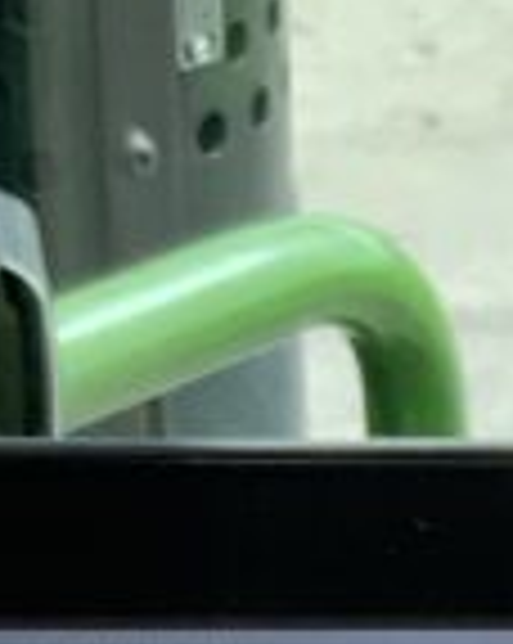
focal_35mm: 203
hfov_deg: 7.2
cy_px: 1383
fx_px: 3861
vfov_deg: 8.9
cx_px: 1138
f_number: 1.8
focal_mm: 3
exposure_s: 1/759
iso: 16
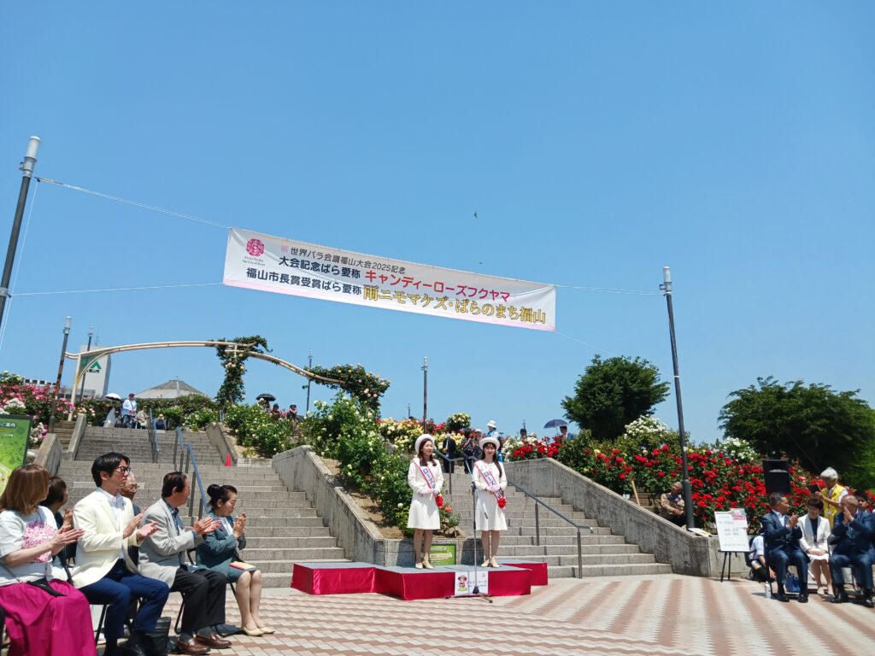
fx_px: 682
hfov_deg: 65.3
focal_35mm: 27
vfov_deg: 51.4
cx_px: 438
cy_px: 328
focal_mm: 4
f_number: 1.8
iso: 20
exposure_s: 1/352
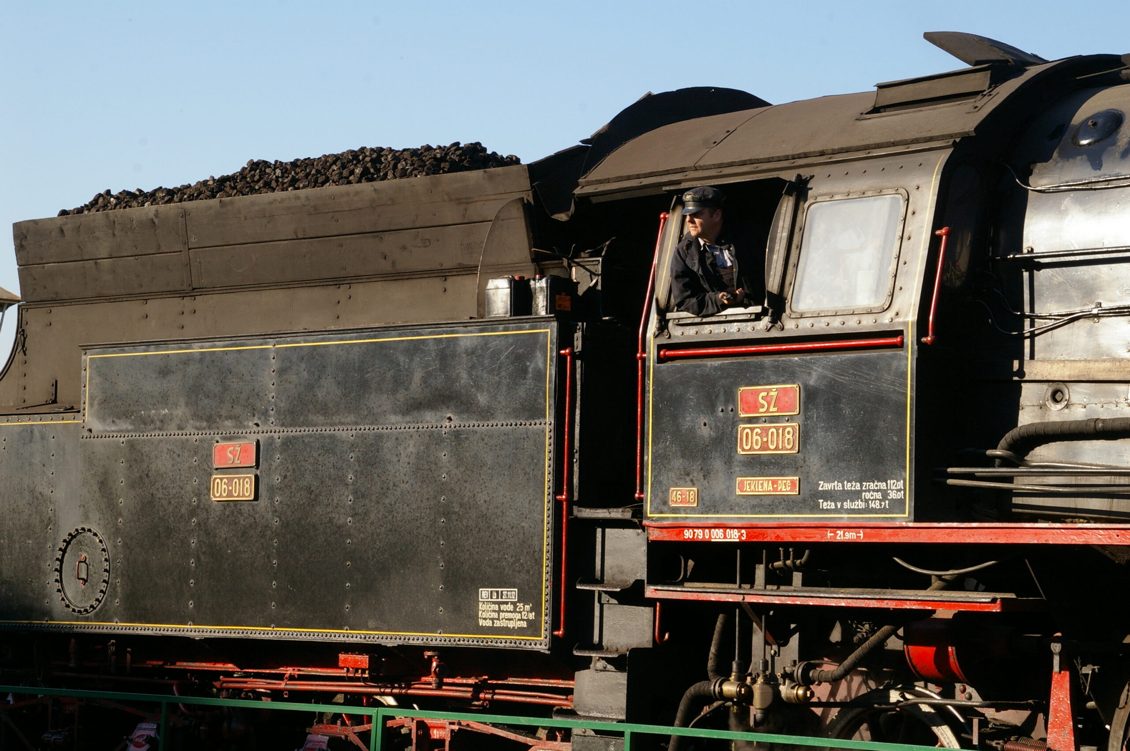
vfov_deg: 13.4
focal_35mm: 102
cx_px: 565
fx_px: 3199
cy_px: 376
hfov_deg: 20.0
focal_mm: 68
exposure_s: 1/180
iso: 400
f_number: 13
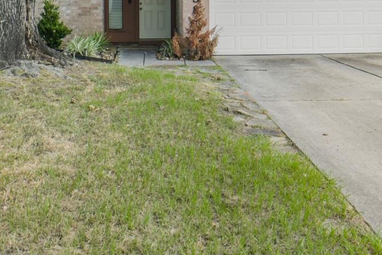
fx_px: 456
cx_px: 146
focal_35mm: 43
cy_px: 14
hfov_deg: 45.1
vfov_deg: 29.6
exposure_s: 1/250
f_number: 11
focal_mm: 14
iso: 500
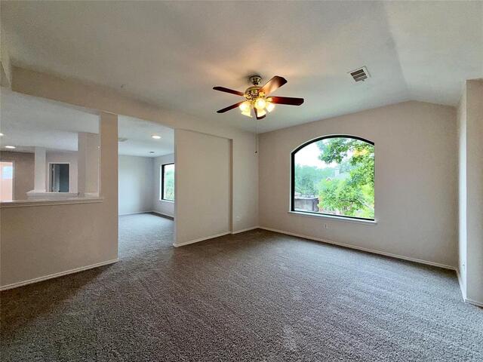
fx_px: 195
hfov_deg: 102.1
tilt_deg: -0.5
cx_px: 242
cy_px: 181
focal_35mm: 14
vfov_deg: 85.7
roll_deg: +0.4
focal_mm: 2.22
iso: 25
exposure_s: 1/121
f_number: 2.2
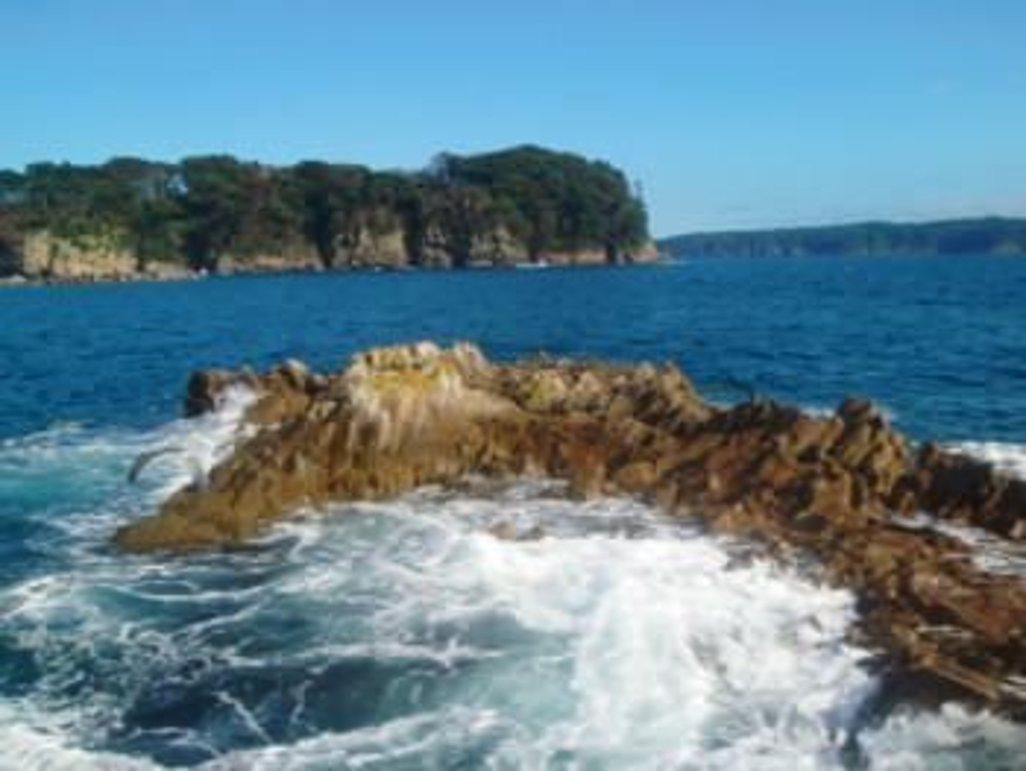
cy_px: 386
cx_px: 513
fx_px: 1008
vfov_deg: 41.8
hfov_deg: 53.9
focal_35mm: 34
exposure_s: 1/160
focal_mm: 5.58
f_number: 8.4
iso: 64
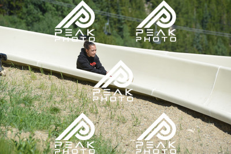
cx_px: 116
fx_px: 1252
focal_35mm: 195
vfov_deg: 7.0
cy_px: 77
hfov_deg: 10.5
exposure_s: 1/1250
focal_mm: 195
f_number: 6.3
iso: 400
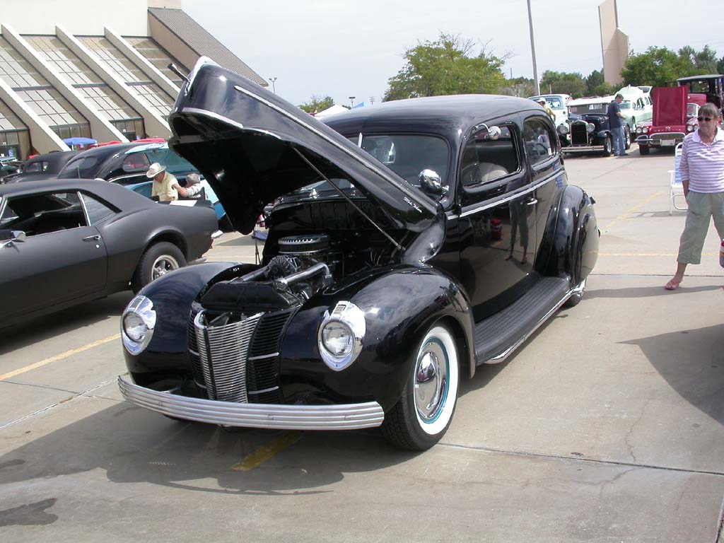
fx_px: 795
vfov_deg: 37.7
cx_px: 362
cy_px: 272
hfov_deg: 49.0
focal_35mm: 38
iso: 100
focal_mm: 7.85
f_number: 6.7
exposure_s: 1/314
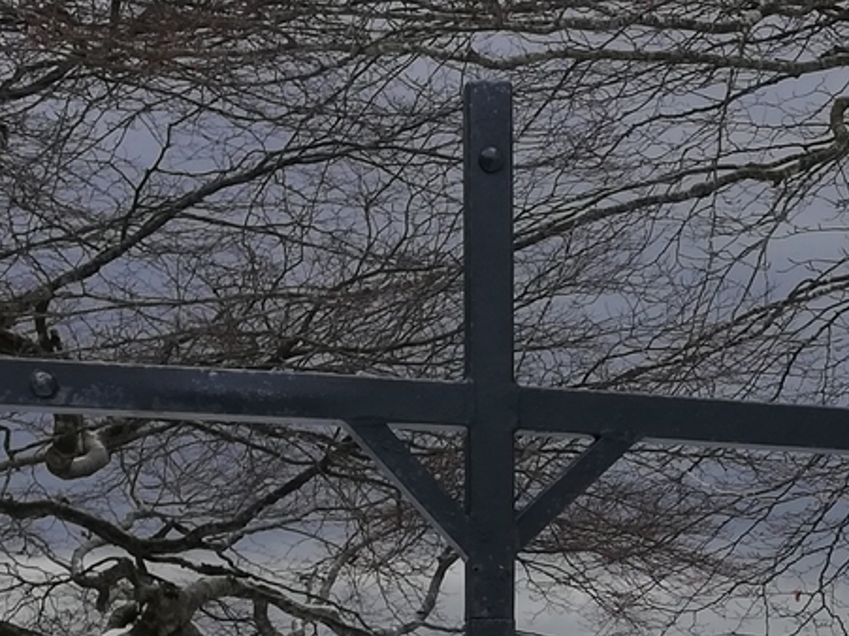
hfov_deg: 16.9
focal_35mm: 115
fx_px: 2820
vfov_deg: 12.6
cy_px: 711
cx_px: 745
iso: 50
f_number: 2.2
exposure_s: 1/418
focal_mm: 3.81
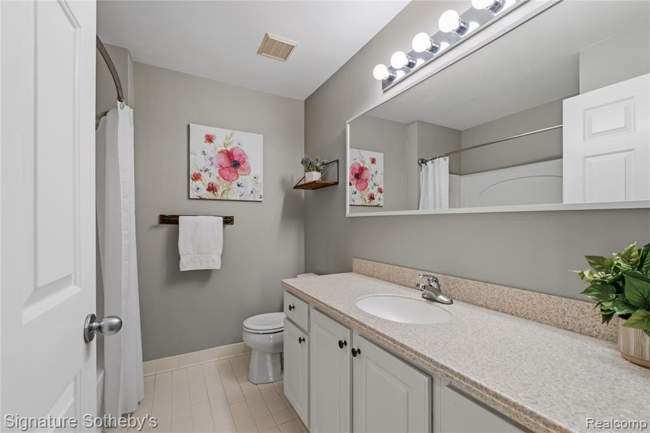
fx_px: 271
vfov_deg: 77.3
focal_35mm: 15
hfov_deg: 100.4
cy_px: 216
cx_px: 325
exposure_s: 1/8
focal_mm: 10
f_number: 5.6
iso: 800
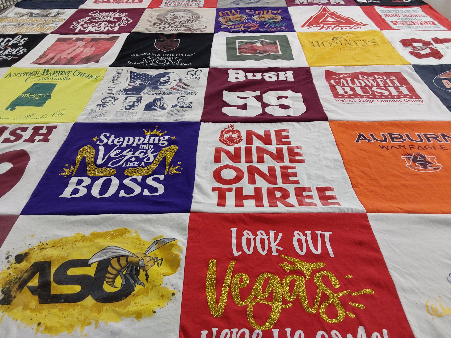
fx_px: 365
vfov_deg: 49.7
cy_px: 169
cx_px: 226
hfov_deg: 63.4
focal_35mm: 28
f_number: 1.9
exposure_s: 1/50
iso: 80
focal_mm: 2.91
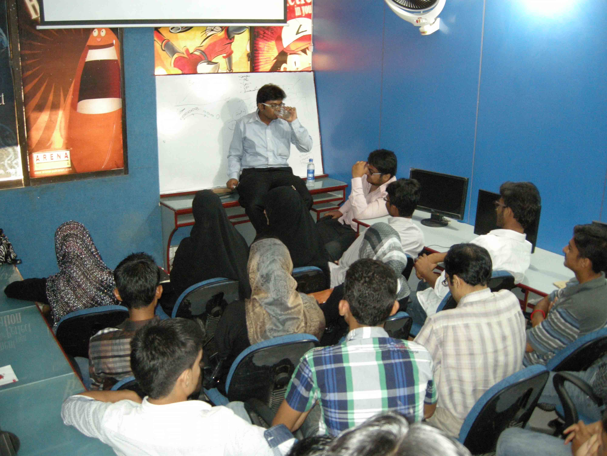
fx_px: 614
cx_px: 304
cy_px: 228
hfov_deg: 52.6
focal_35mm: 35
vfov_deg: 40.7
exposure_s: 1/8
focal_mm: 7.5
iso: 400
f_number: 2.7
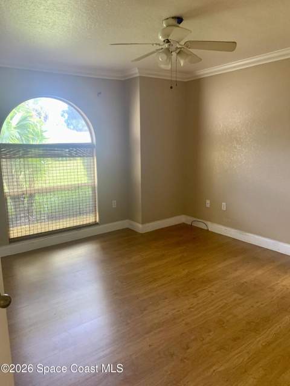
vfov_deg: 67.3
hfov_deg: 53.1
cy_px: 193
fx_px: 290
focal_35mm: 26
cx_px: 145
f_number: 1.8
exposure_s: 1/60
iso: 160
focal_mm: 4.25
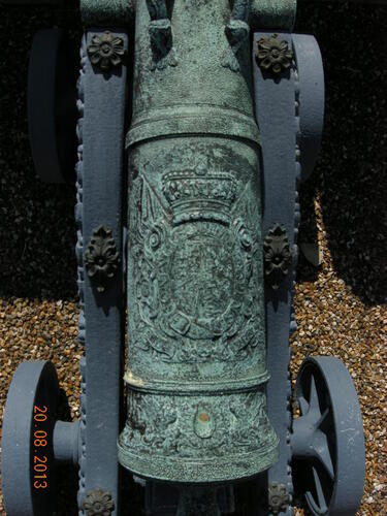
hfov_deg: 40.7
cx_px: 194
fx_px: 522
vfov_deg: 52.6
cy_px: 258
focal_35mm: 35
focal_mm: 7.5
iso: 64
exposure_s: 1/430
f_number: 6.1
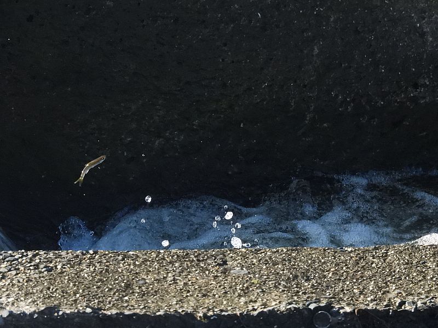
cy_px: 164
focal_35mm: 1000
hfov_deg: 2.0
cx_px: 219
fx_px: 12653
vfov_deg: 1.5
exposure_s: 1/1600
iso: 1600
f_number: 5.6
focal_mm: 178
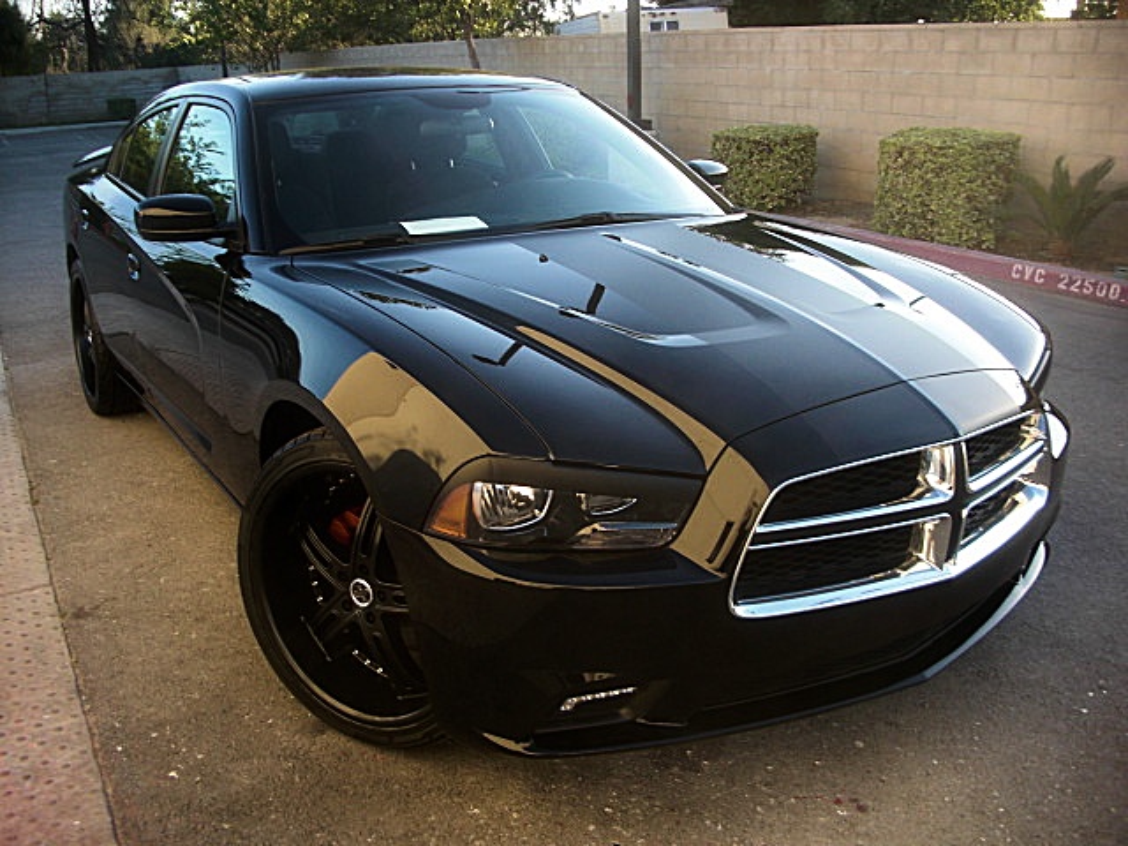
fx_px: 1173
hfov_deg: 51.4
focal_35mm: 36
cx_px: 564
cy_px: 423
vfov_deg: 39.7
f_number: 2.8
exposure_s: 1/100
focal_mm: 6.3
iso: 50
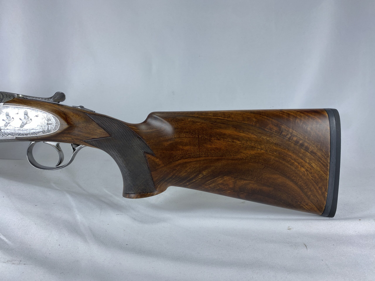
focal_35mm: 26
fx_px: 282
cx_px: 188
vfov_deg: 53.1
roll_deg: +0.9
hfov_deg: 67.3
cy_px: 140
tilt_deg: -10.0
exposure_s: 1/125
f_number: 1.8
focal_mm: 4.25
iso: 32
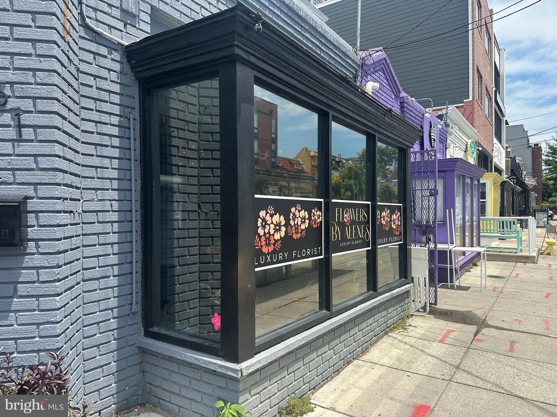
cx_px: 278
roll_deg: -0.3
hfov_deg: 71.6
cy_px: 208
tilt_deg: +0.6
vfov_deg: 56.8
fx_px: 386
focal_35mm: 24
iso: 80
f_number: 1.78
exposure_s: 1/2660
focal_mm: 6.86
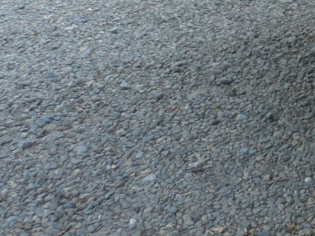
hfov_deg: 14.0
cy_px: -143
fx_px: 1137
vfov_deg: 11.3
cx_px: 563
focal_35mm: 125
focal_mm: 5.5
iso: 100
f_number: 2.8
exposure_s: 1/125
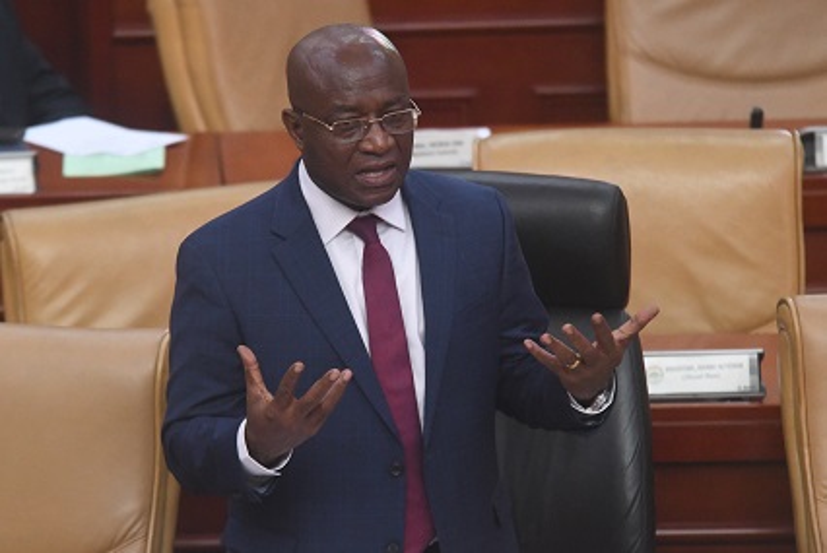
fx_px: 7129
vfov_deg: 4.4
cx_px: 414
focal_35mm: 310
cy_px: 276
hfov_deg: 6.6
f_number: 5.6
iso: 6400
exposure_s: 1/160
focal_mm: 310
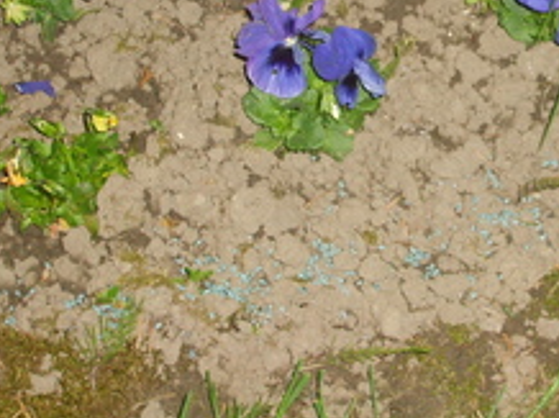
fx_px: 1694
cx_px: 410
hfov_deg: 18.6
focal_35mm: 105
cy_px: 74
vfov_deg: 14.0
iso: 106
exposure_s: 1/45
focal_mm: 8.7
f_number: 3.3
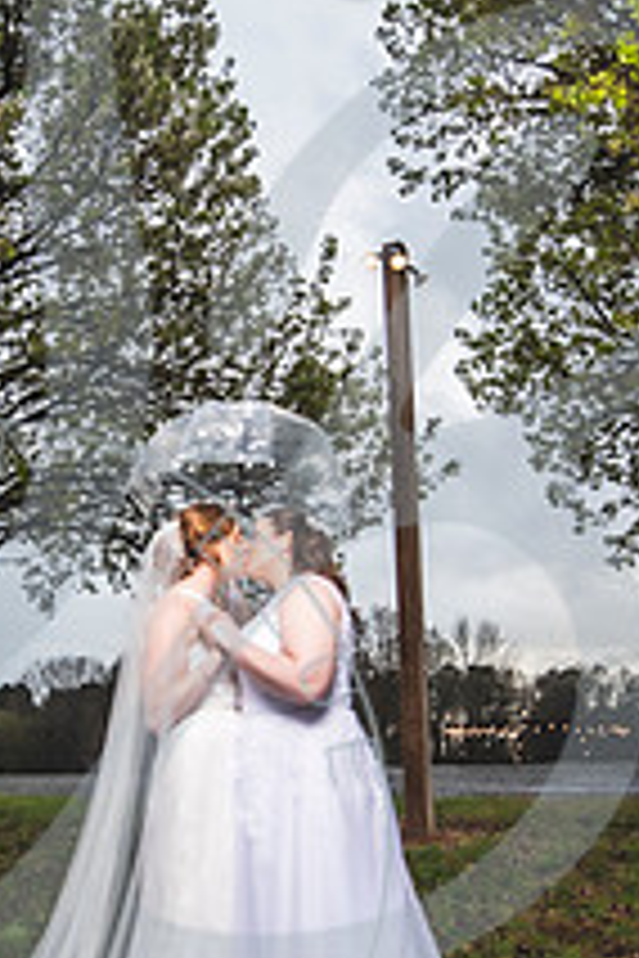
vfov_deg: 50.7
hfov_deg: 34.5
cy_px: 495
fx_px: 1012
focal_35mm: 38
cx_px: 176
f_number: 2.8
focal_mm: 18
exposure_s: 1/640
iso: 100
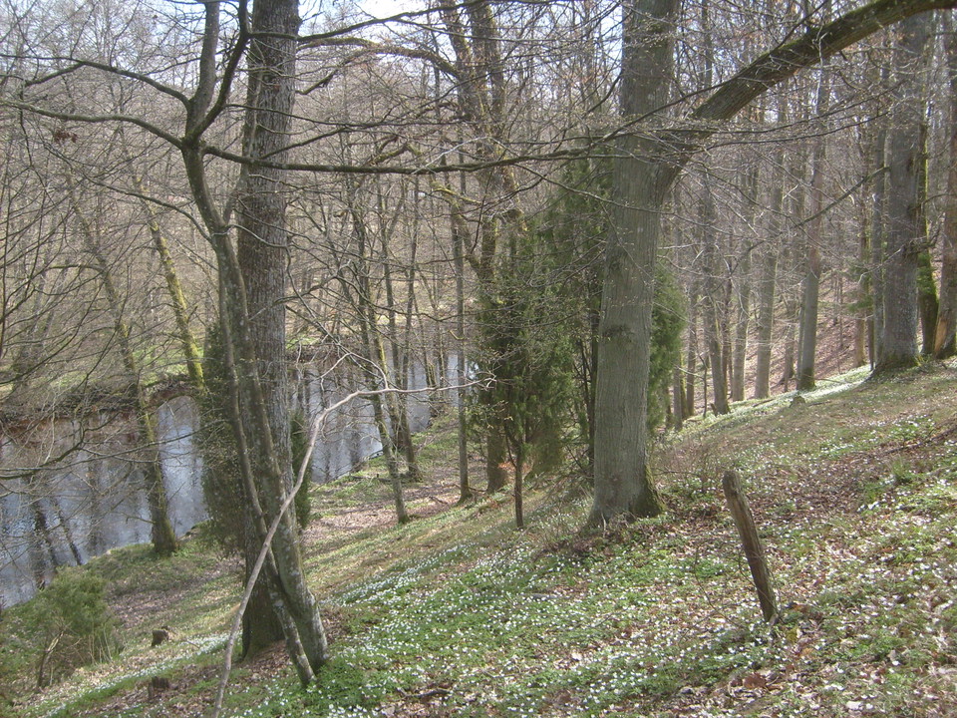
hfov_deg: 52.6
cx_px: 478
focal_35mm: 35
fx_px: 968
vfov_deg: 40.7
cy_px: 359
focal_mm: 5.8
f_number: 2.8
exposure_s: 1/250
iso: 80
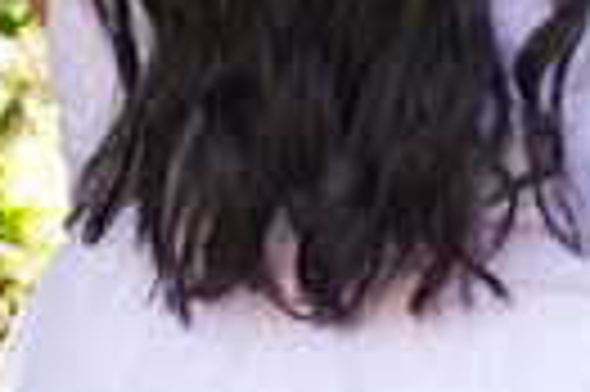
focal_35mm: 310
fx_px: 5074
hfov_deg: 6.6
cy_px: -255
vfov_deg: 4.4
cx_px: 914
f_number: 4
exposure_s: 1/320
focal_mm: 70
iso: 640
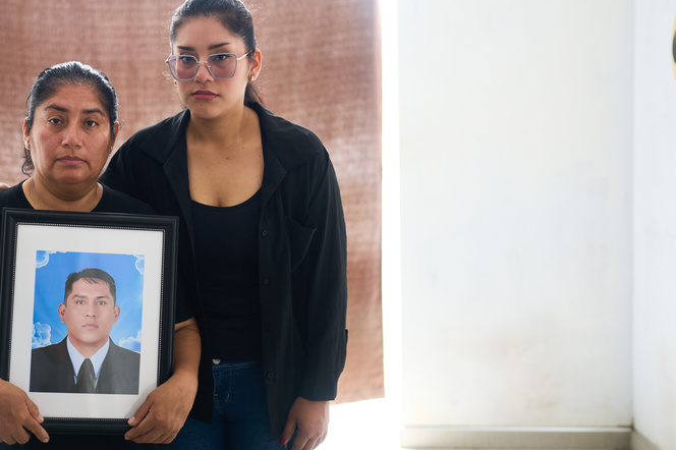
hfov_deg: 36.0
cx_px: 163
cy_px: 148
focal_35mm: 54
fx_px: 1013
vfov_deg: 24.9
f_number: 1.4
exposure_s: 1/125
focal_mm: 35
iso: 640
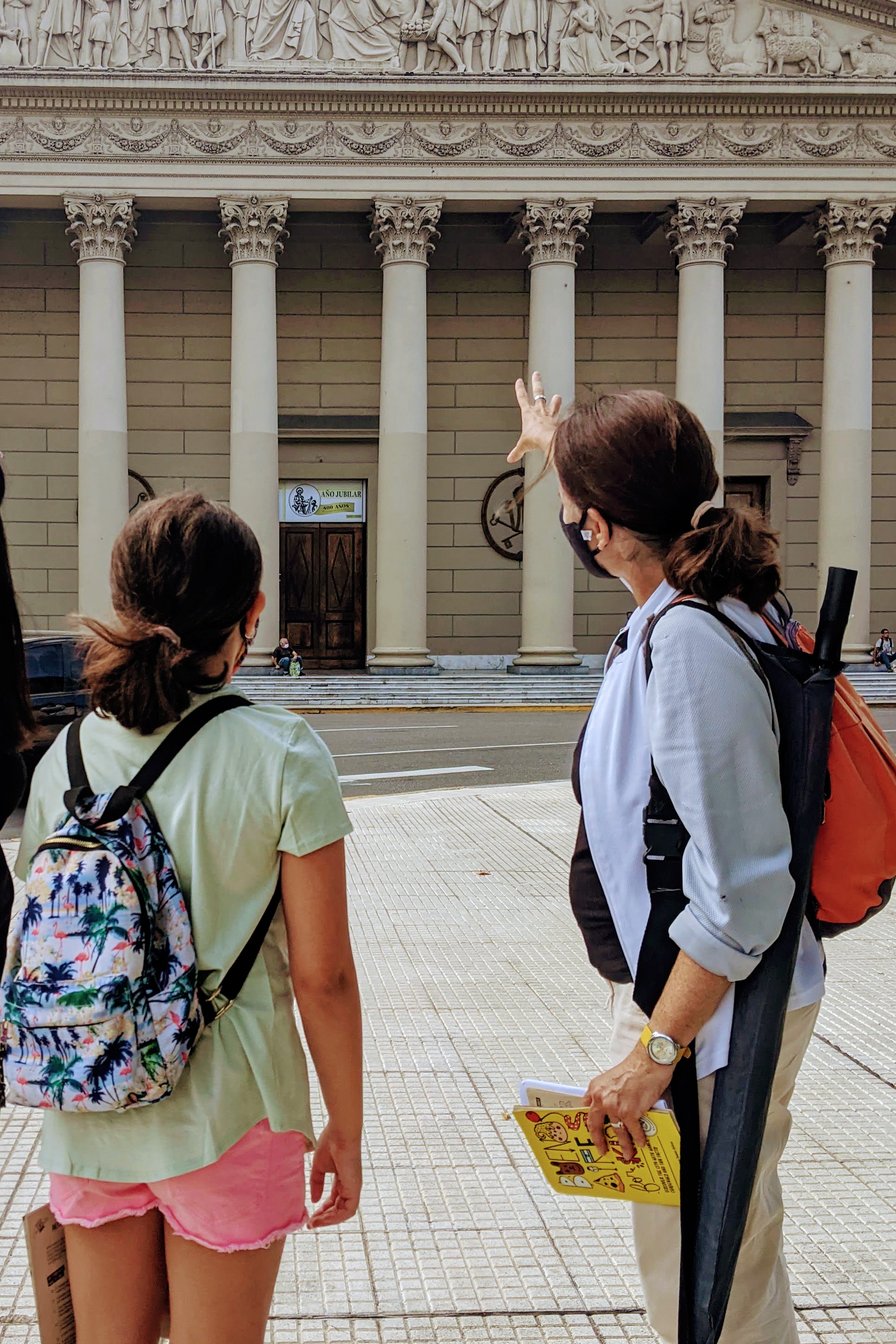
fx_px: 1456
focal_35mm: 39
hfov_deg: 34.0
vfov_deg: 49.5
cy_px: 702
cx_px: 323
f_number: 1.8
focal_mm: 4.44
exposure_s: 1/2132
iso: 49
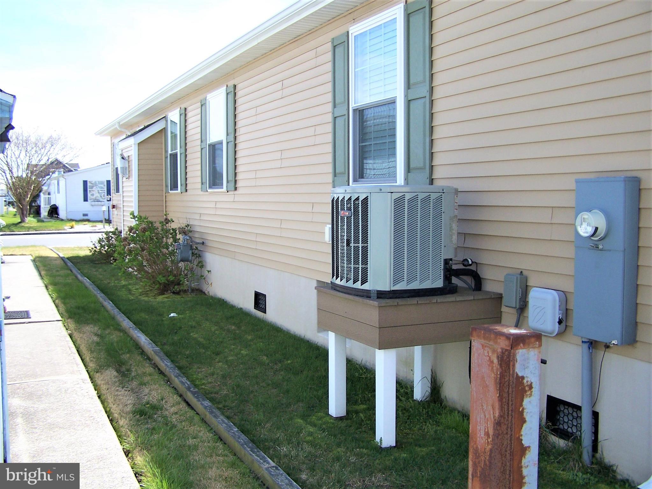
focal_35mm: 38
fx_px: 716
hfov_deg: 49.0
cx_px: 326
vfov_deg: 37.7
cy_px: 244
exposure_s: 1/500
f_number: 2.8
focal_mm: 6.3
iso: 80
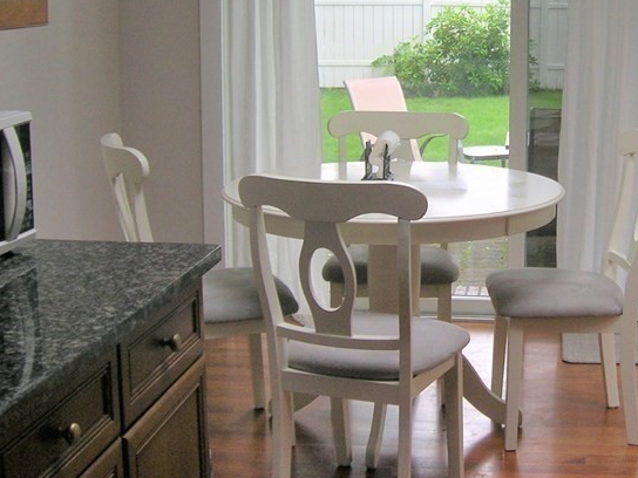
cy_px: 138
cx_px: 473
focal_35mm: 64
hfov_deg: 29.8
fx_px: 1180
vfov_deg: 22.8
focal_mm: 5.7
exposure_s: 1/61.6
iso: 50
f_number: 2.9
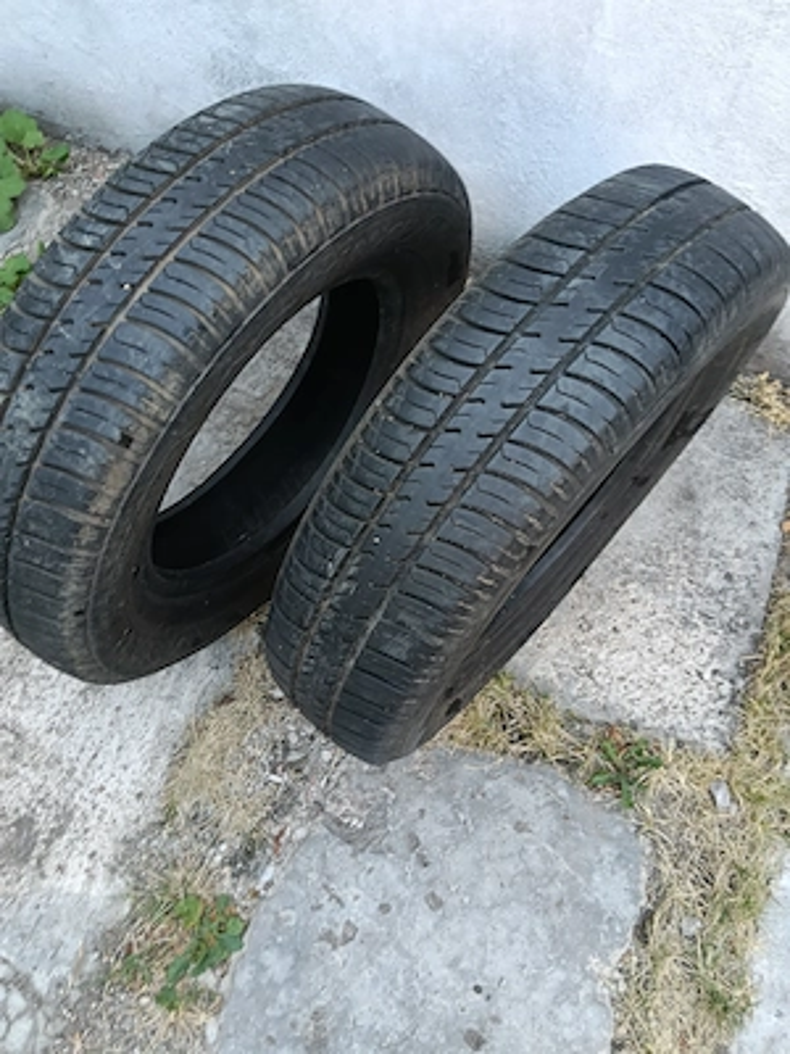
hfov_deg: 51.4
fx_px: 822
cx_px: 395
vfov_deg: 65.3
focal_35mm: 27
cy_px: 527
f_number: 1.8
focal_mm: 3.98
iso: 80
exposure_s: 1/33.3
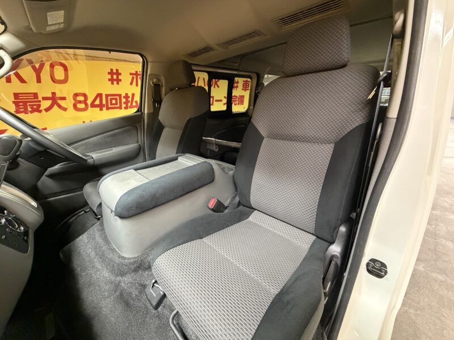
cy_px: 170
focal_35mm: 14
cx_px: 227
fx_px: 184
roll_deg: +1.4
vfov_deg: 85.7
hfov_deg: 102.1
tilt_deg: -20.5
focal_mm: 2.22
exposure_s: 1/50
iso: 800
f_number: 2.2
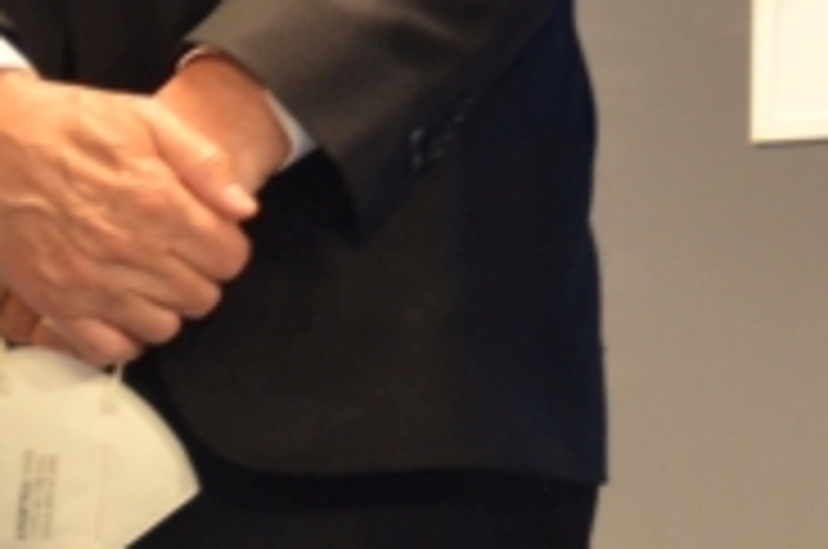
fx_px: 12766
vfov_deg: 2.5
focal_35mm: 556
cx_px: 1467
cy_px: -601
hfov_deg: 3.7
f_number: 5.3
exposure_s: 1/30
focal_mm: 62
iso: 400
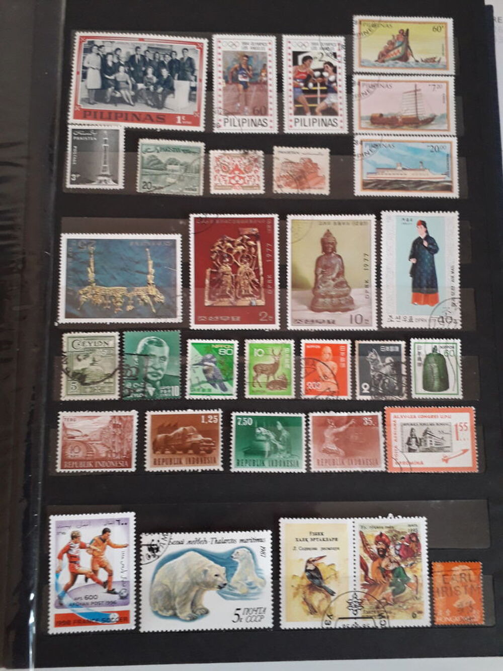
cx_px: 252
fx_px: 523
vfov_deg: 65.3
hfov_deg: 51.4
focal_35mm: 27
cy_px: 336
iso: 160
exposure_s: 1/25
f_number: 1.9
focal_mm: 3.6
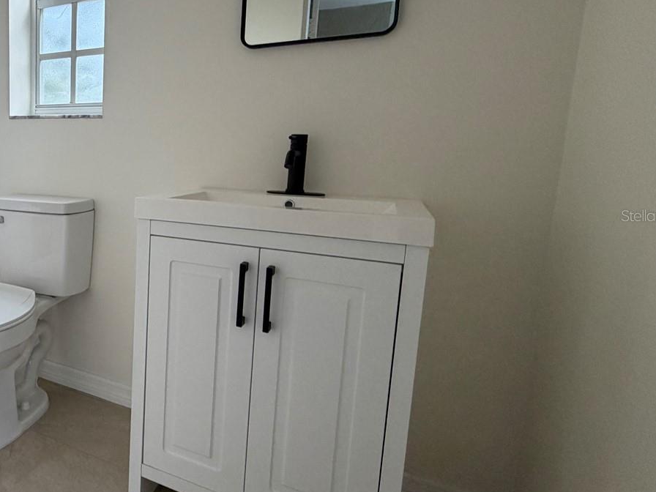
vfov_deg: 54.7
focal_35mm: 25
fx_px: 474
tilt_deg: -6.9
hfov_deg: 61.8
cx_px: 105
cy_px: 215
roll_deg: +0.0
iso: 320
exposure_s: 1/120
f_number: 2.2
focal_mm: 2.22
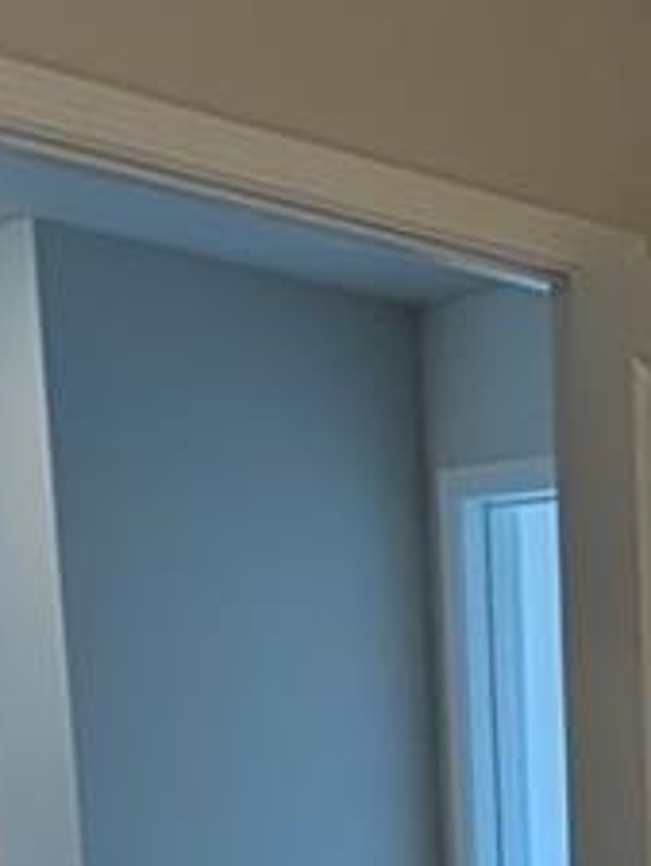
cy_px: 1374
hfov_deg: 13.0
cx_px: 1616
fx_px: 2054
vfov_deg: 19.9
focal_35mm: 82
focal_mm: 2.02
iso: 57
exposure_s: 1/217
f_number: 1.7
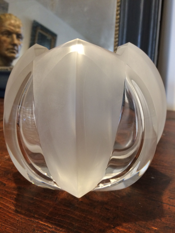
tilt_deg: -15.9
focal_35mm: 29
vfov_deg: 61.7
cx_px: 88
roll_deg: -0.5
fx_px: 195
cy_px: 116
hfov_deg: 48.2
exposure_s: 1/33
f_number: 2.2
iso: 200
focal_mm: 4.15
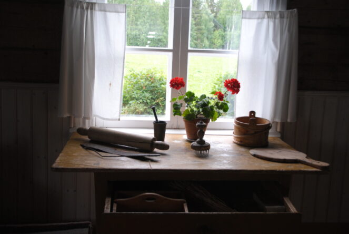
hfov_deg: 43.6
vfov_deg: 30.0
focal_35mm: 45
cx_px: 174
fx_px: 437
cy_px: 117
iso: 200
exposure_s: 1/30
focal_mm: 30
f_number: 4.2
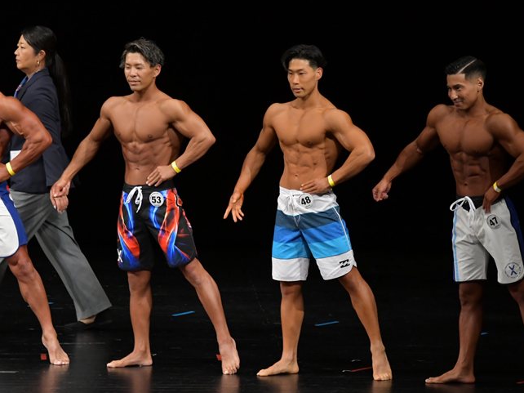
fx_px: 4479
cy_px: 208
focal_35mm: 296
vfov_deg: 5.0
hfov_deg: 6.7
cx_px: 302
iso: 3200
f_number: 5.6
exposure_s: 1/400
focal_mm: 170
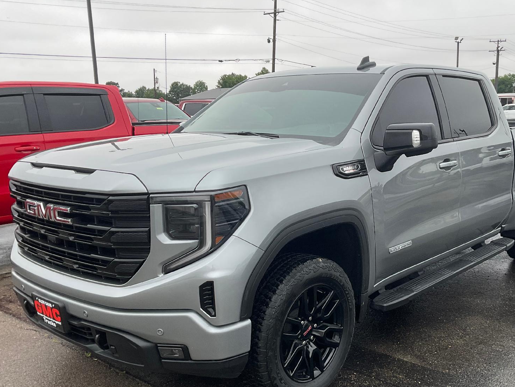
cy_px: 233
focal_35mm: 38
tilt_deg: -12.8
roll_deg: +0.9
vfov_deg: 37.6
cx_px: 319
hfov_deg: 48.6
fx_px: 565
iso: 16
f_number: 1.8
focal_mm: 3
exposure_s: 1/299
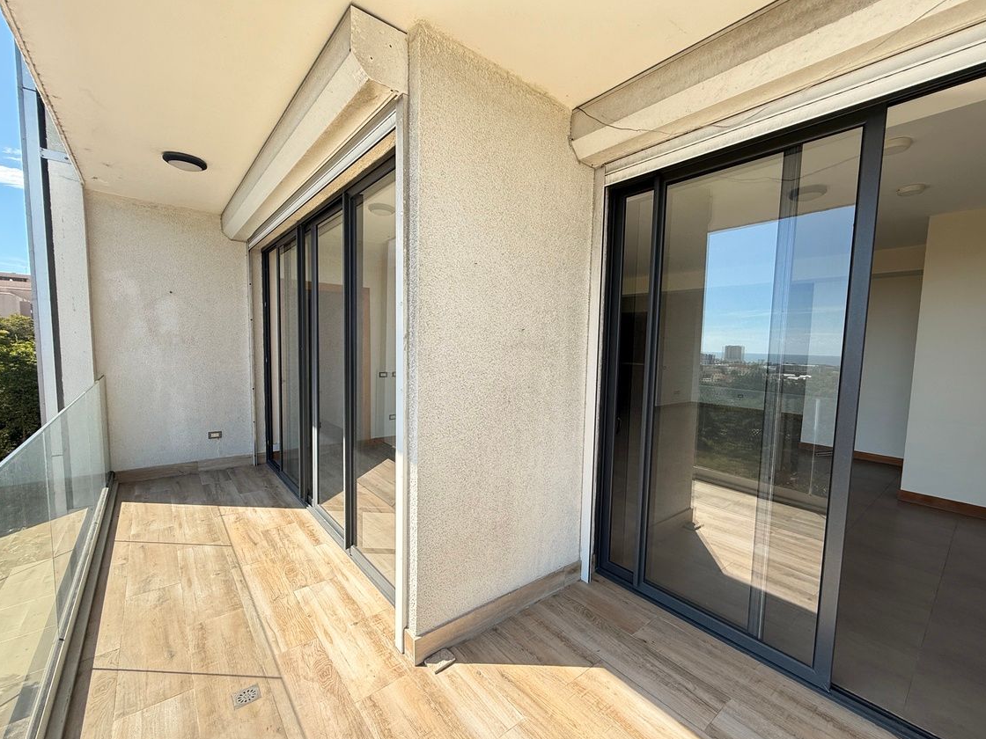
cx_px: 523
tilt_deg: -4.6
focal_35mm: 15
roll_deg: -1.6
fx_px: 427
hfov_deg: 98.1
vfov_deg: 81.7
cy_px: 381
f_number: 2.2
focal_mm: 2.22
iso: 50
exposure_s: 1/779
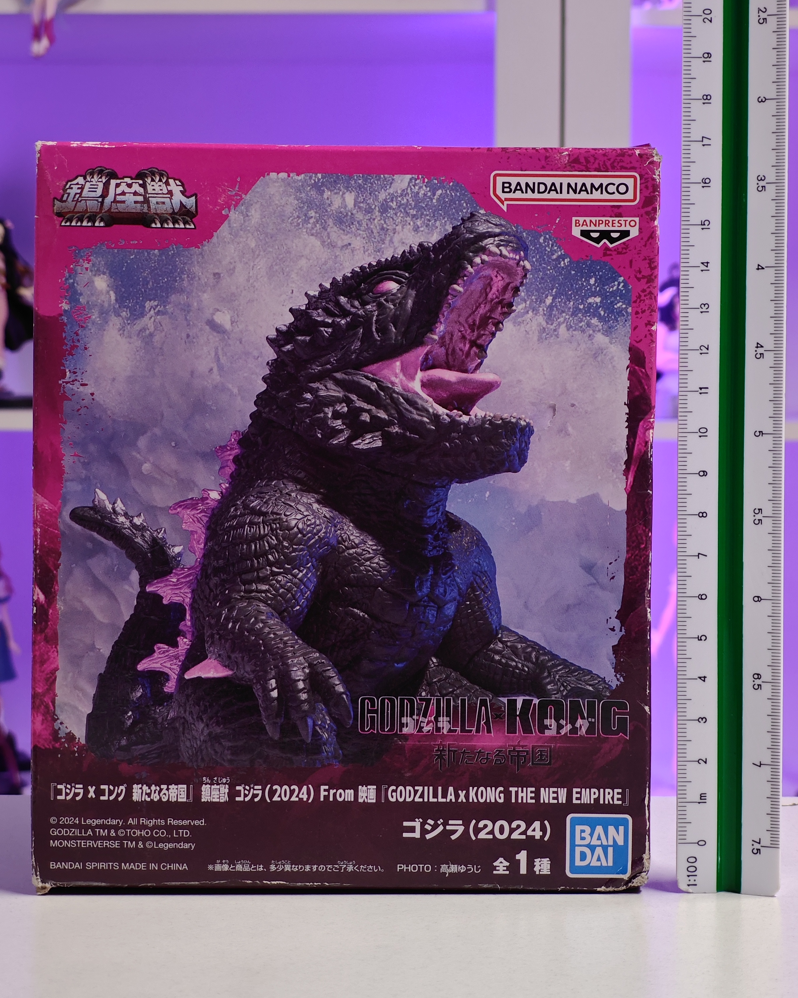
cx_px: 399
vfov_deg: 22.7
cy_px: 490
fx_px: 2480
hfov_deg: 18.3
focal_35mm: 84
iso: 400
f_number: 2.4
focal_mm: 7.48
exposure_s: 1/16.1
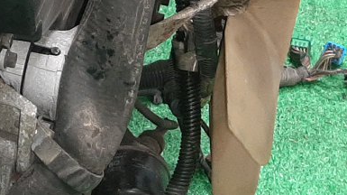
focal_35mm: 106
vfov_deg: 11.1
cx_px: -182
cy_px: -78
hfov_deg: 17.9
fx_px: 975
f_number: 1.7
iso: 219
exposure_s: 1/50
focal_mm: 3.93
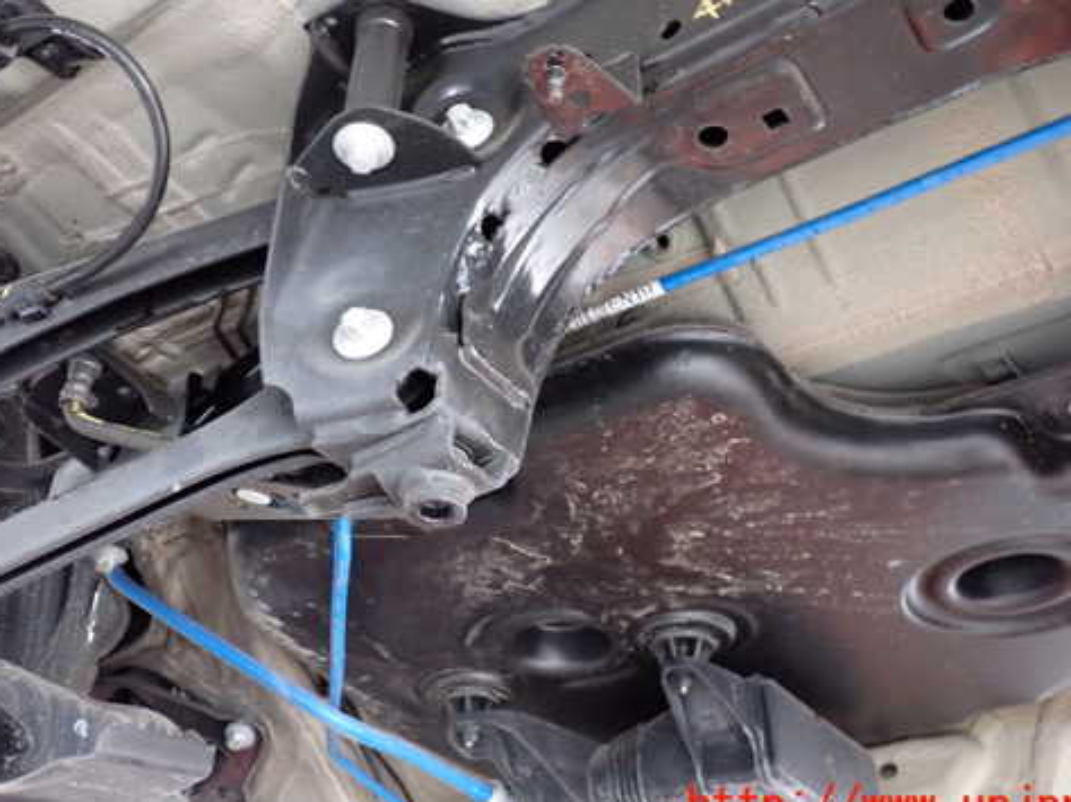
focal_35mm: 38
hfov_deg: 49.0
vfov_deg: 37.6
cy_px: 328
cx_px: 520
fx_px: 1175
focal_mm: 5.4
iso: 800
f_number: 2.3
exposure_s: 1/30
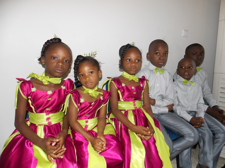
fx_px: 149
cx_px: 112
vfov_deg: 58.9
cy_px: 84
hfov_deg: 73.9
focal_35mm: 23
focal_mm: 4
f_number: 3.1
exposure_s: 1/30
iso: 200
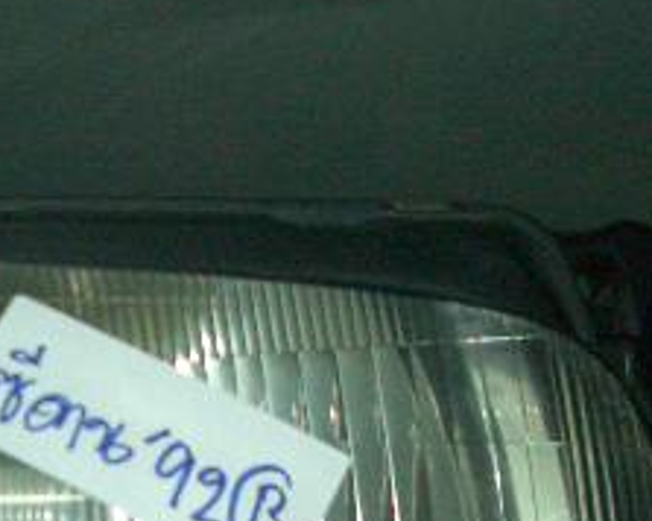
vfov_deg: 15.5
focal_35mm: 98
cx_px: -32
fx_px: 1889
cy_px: 471
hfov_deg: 18.9
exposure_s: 1/60
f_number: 2.6
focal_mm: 5.8
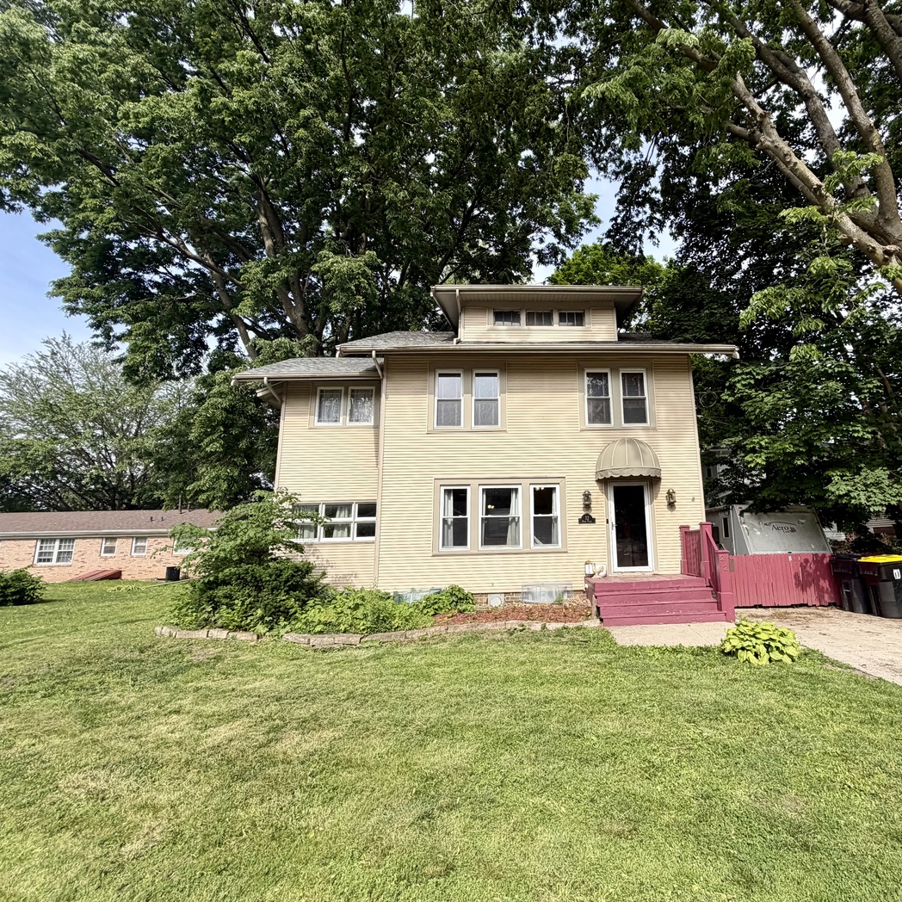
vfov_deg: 84.0
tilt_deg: +14.0
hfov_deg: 82.6
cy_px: 443
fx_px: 501
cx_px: 556
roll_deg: +1.9
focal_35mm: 17
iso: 40
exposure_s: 1/631
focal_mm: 2.22
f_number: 2.2
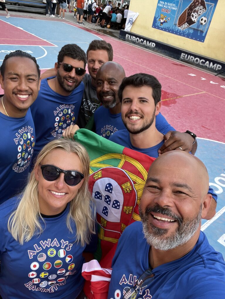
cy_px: 150
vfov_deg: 60.0
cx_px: 112
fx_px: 260
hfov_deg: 46.8
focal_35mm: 30
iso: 25
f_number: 2.2
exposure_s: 1/225
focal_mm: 2.71
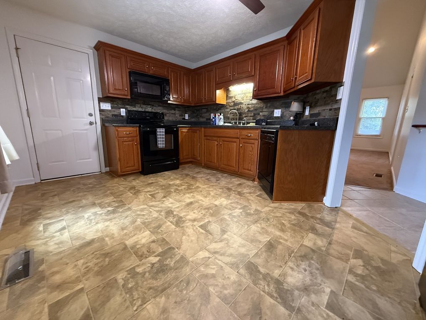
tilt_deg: -11.4
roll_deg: -0.1
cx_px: 213
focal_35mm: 14
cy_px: 160
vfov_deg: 85.7
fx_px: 172
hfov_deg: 102.1
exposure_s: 1/60
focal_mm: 2.22
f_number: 2.2
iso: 800
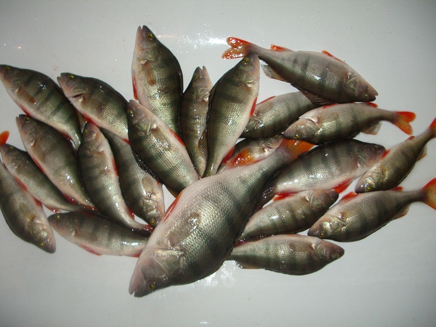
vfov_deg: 40.7
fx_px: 441
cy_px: 164
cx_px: 218
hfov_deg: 52.6
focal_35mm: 35
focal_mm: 5.8
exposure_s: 1/60
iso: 200
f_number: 2.6
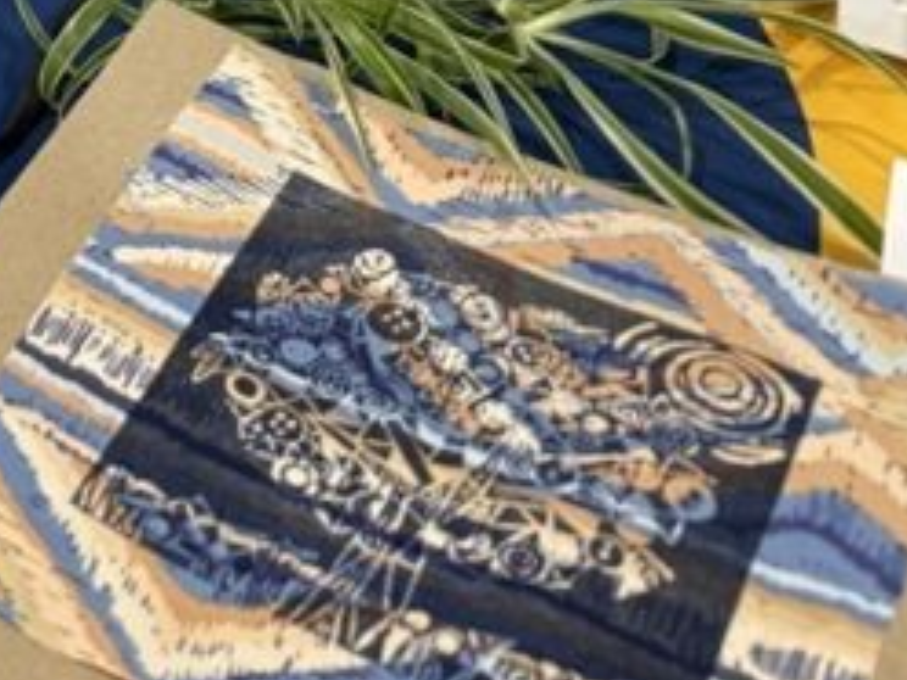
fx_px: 2594
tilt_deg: -11.0
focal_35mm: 99
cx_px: -406
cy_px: -1133
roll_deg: +1.6
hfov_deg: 18.0
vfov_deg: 11.4
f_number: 1.78
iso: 64
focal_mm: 6.76
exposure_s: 1/120
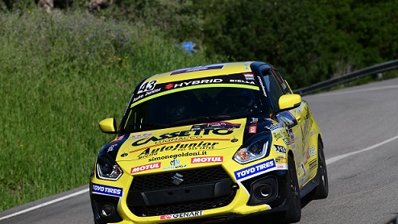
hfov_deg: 10.8
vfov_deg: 6.1
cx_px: 199
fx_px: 2111
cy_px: 125
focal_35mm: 200
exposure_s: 1/640
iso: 80
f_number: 6.3
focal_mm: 190
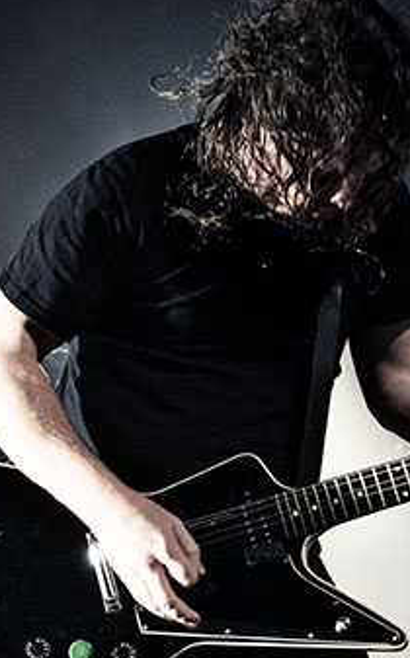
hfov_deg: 13.5
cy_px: 346
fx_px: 1720
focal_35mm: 96
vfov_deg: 21.7
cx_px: 384
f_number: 6.3
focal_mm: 44
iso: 4000
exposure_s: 1/320
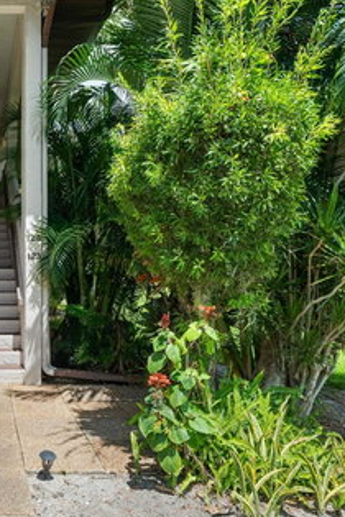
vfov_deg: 58.7
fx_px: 460
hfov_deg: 35.8
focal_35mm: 32
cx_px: -24
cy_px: 259
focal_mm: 21
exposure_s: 1/500
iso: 500
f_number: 9.5
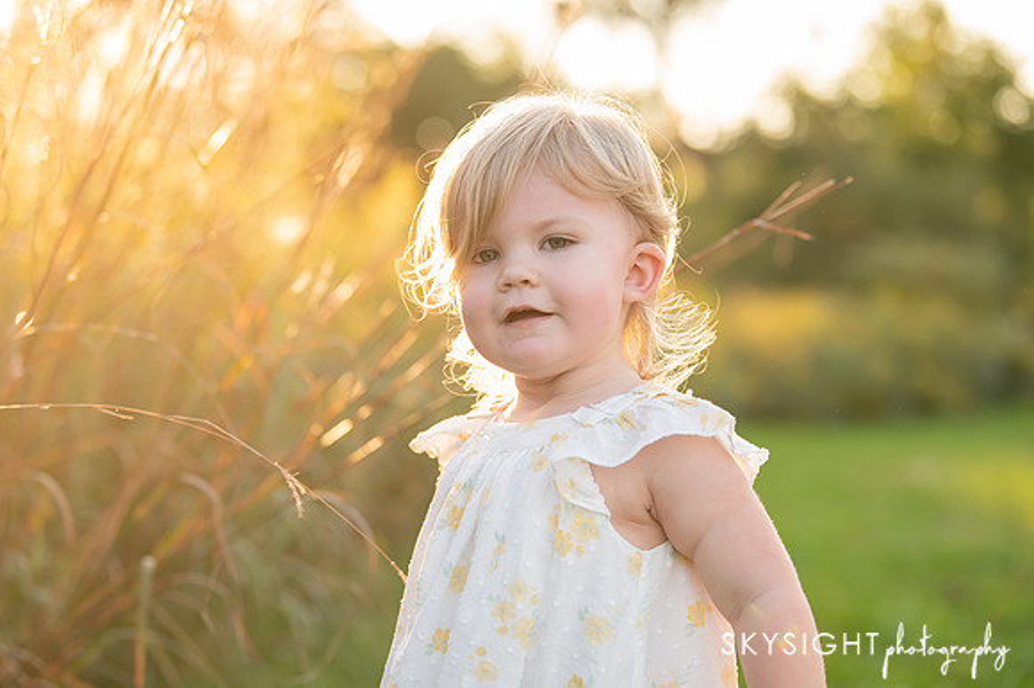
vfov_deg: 15.2
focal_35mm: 90
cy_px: 383
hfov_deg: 22.7
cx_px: 491
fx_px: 2573
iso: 400
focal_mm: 80
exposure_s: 1/640
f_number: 2.8
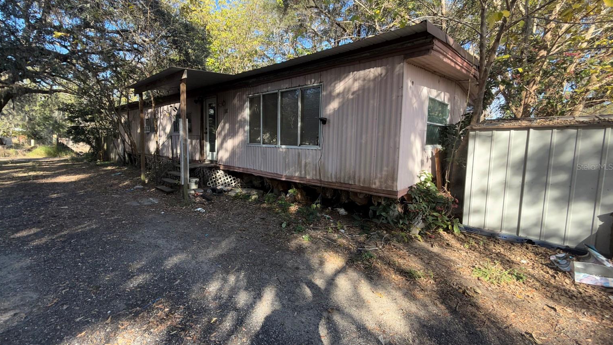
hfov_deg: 99.3
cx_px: 293
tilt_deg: -6.3
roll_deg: -1.7
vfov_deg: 67.1
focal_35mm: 16
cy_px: 166
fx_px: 260
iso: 16
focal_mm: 2.22
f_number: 2.2
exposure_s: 1/179
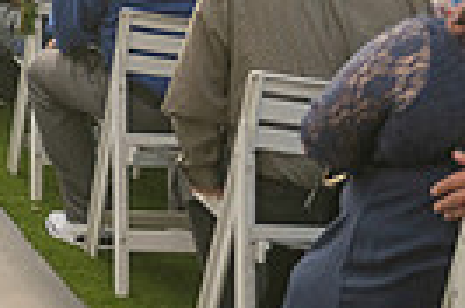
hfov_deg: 12.8
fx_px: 1804
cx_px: -475
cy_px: -306
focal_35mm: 140
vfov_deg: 9.2
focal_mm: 32
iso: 400
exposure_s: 1/2000
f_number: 2.8
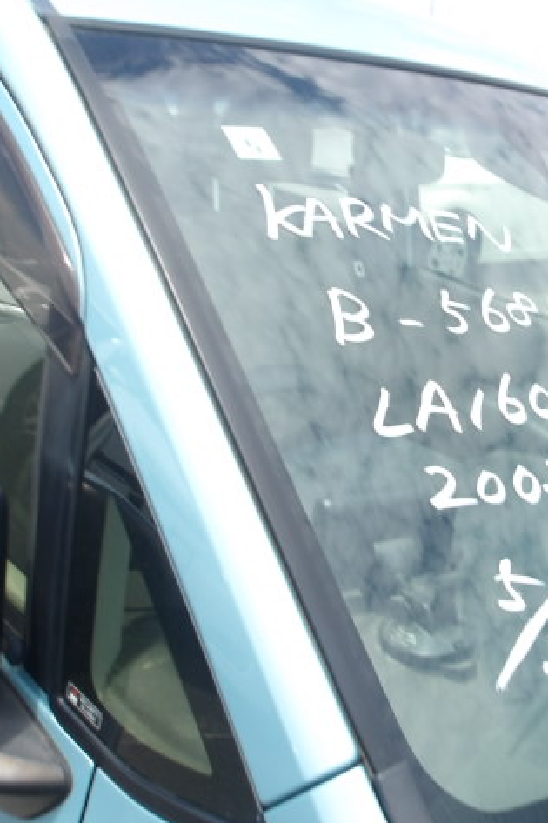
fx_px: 868
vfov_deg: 50.7
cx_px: 513
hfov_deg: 32.9
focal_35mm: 38
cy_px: 407
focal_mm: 4.9
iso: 100
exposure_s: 1/60
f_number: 10.4
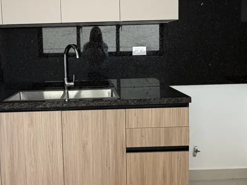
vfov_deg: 34.3
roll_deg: +2.2
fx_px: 300
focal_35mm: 42
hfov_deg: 44.5
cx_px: 96
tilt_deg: -6.4
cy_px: 76
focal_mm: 2.22
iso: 100
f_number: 2.2
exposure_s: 1/121
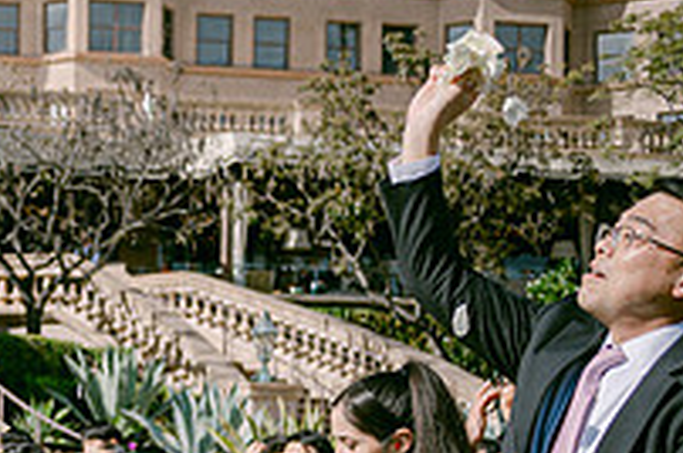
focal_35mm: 83
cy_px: 412
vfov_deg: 16.2
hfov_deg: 22.0
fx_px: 1572
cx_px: -206
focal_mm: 28
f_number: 2.8
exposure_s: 1/3200
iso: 100
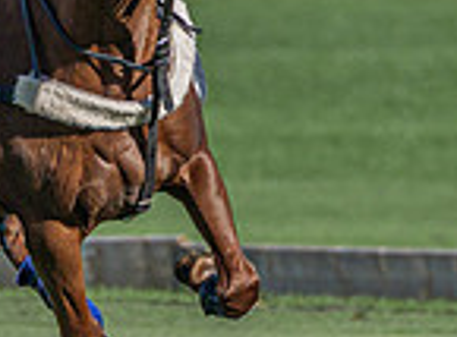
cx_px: -335
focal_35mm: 3332
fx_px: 43736
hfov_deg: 0.6
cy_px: 328
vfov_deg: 0.4
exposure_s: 1/2000
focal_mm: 400
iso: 400
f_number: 5.6
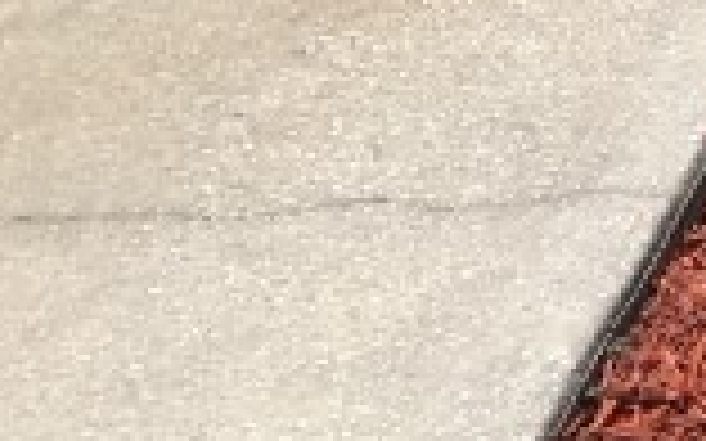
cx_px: 2055
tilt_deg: -17.8
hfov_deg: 8.8
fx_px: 3847
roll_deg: +0.6
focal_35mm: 200
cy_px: -14
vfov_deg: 6.5
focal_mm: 4.15
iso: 25
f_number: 2.2
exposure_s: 1/1672
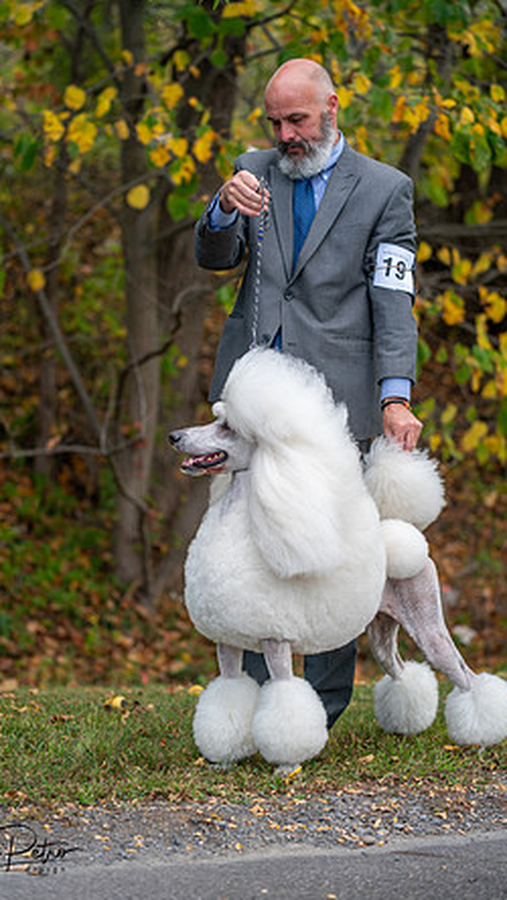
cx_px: 239
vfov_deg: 24.7
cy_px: 452
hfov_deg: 14.1
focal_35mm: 86
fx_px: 2054
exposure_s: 1/800
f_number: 2.8
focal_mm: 81
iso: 160
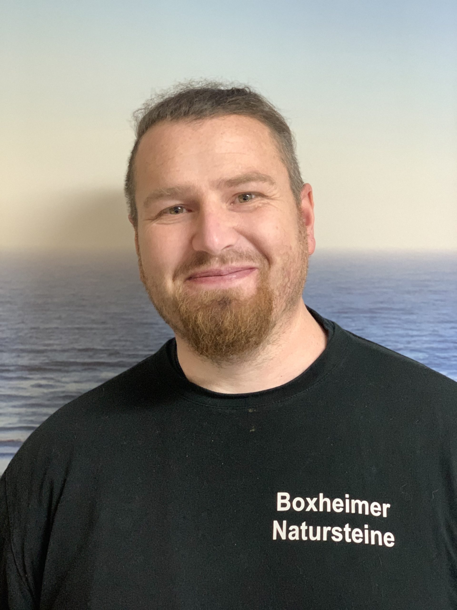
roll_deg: -1.0
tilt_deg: -3.2
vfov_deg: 36.8
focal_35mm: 52
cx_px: 228
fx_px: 915
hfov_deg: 28.0
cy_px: 305
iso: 320
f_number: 2.4
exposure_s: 1/33
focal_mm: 6
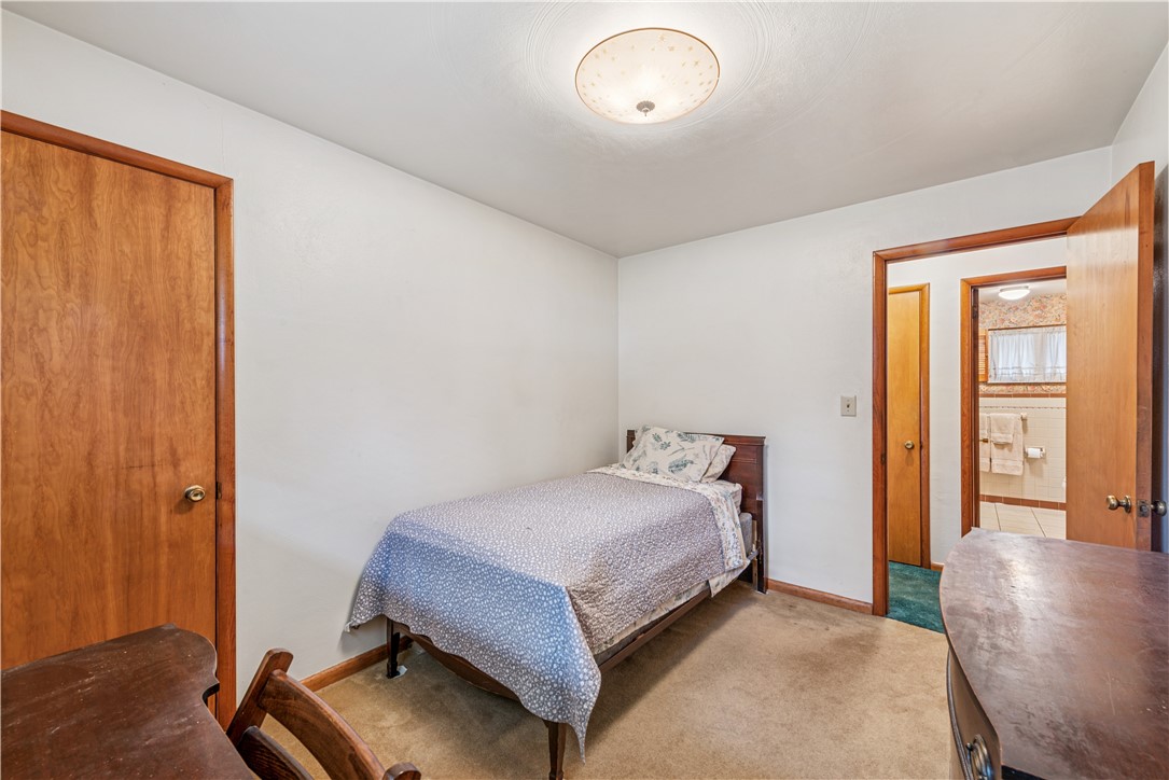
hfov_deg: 104.2
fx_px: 455
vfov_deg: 81.2
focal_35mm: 14
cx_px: 584
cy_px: 390
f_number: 11
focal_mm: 14
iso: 50
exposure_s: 1/1.67
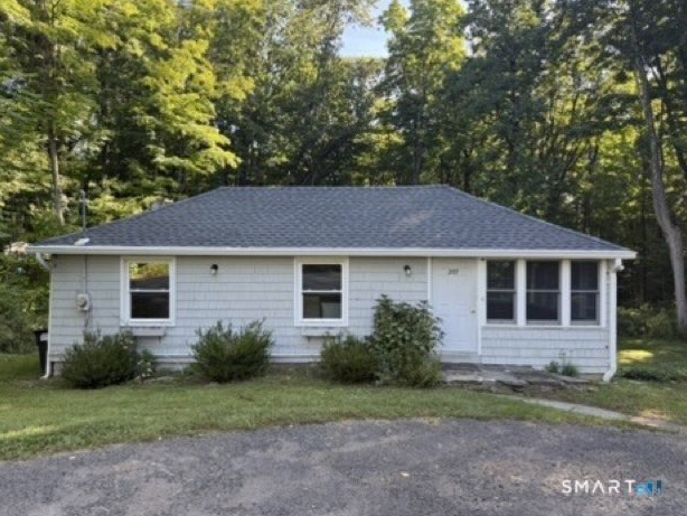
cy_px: 255
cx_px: 335
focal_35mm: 25
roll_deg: -0.7
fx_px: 496
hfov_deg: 69.4
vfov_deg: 54.9
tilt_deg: -0.9
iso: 64
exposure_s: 1/226
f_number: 1.78
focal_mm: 6.76
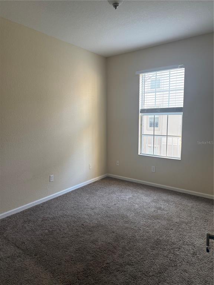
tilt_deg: -7.6
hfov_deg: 56.8
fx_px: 198
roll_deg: +1.0
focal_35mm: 24
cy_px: 142
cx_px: 107
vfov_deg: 71.6
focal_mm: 6.76
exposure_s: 1/90
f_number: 1.78
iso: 200
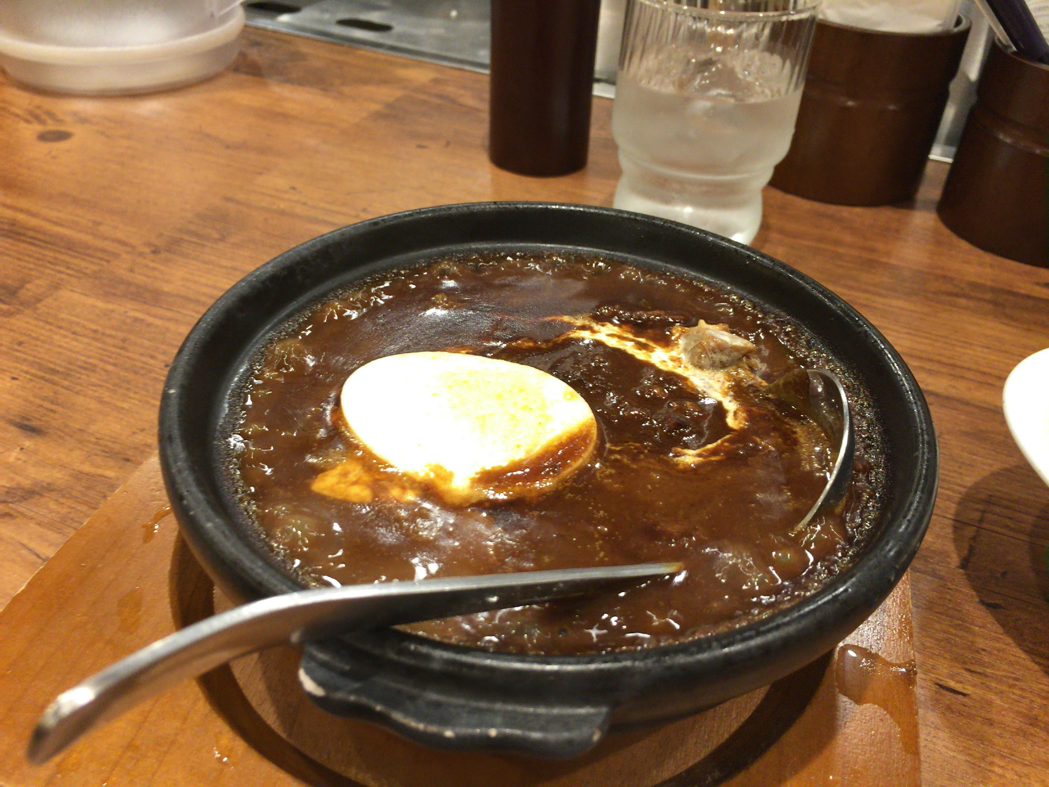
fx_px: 879
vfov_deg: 48.2
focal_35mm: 29
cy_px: 394
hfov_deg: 61.7
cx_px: 524
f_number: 2.2
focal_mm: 4.15
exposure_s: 1/30
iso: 160
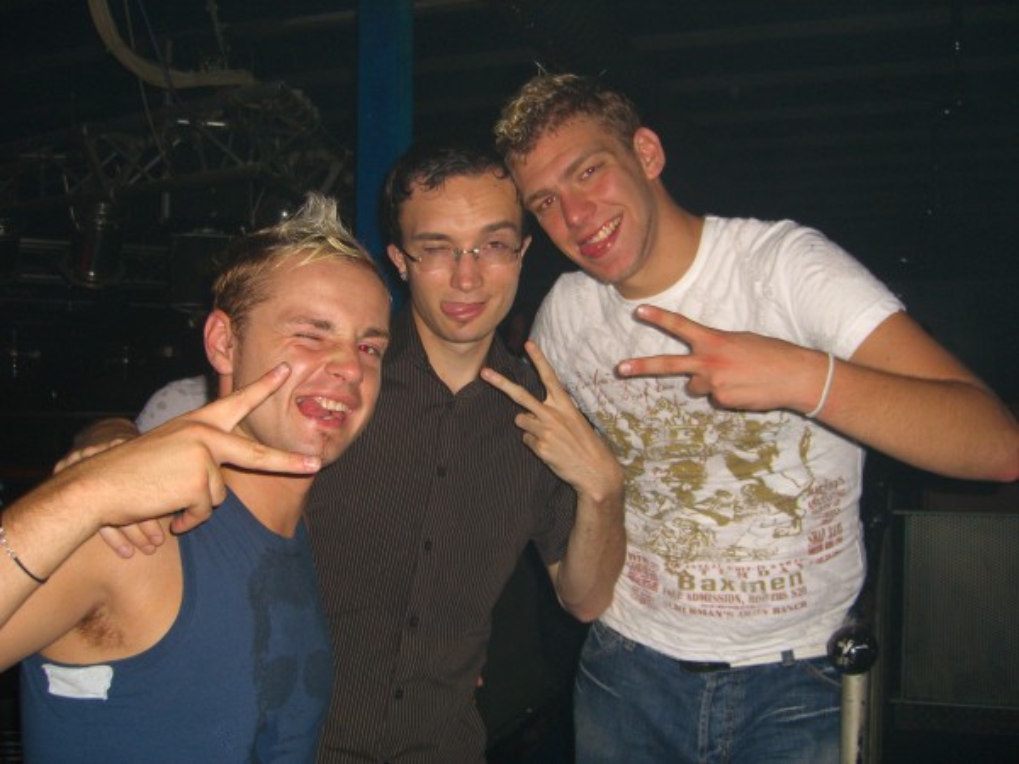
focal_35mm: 38
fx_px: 1119
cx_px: 510
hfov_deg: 49.0
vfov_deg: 37.7
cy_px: 382
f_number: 2.8
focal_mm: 7.9
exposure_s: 1/60
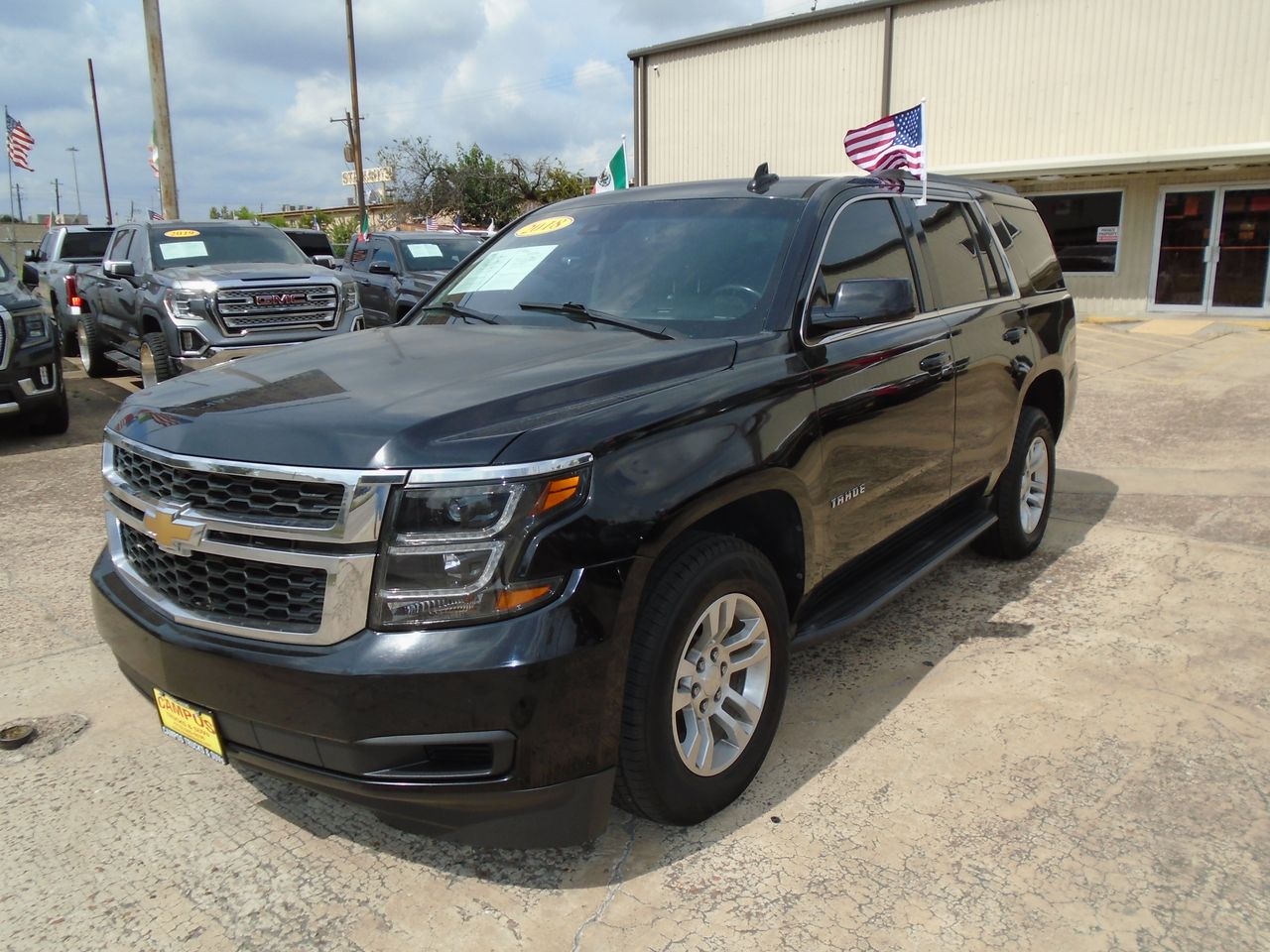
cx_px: 635
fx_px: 954
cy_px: 476
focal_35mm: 26
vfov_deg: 53.1
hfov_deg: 67.3
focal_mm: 4.6
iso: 100
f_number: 3.2
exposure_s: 1/1500
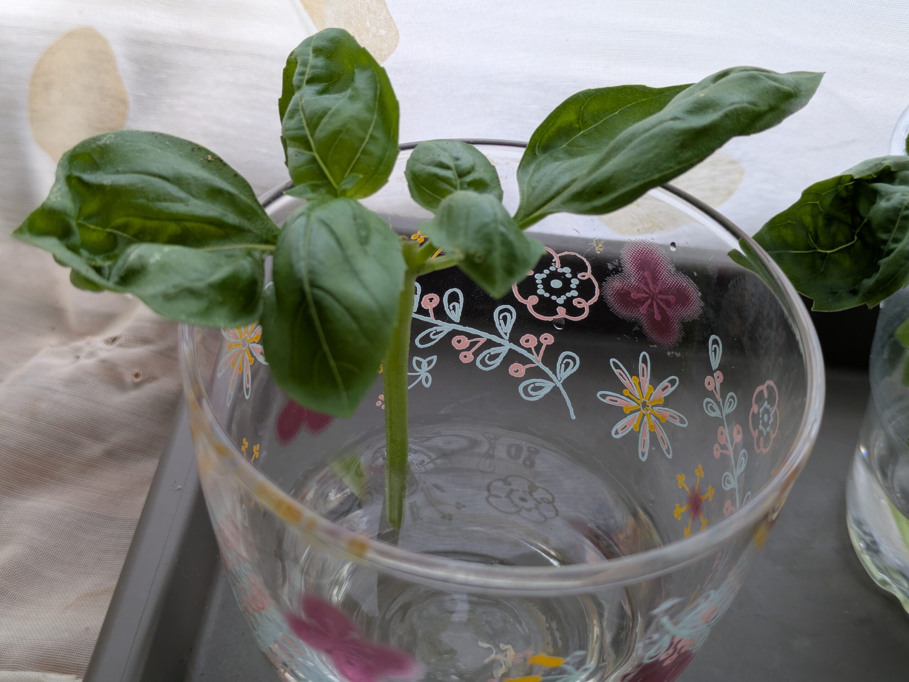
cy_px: 341
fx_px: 1340
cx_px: 454
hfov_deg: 37.5
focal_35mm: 51
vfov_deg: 28.6
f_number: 1.89
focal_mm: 5.43
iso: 66
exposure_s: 1/120
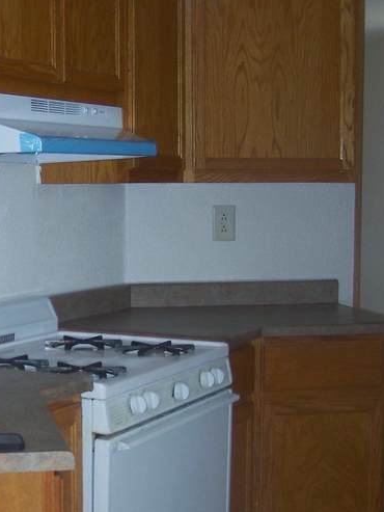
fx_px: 1094
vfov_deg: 26.3
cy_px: 307
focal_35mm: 74
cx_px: 31
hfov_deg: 19.5
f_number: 2.8
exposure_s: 1/60
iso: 80
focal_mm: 6.3
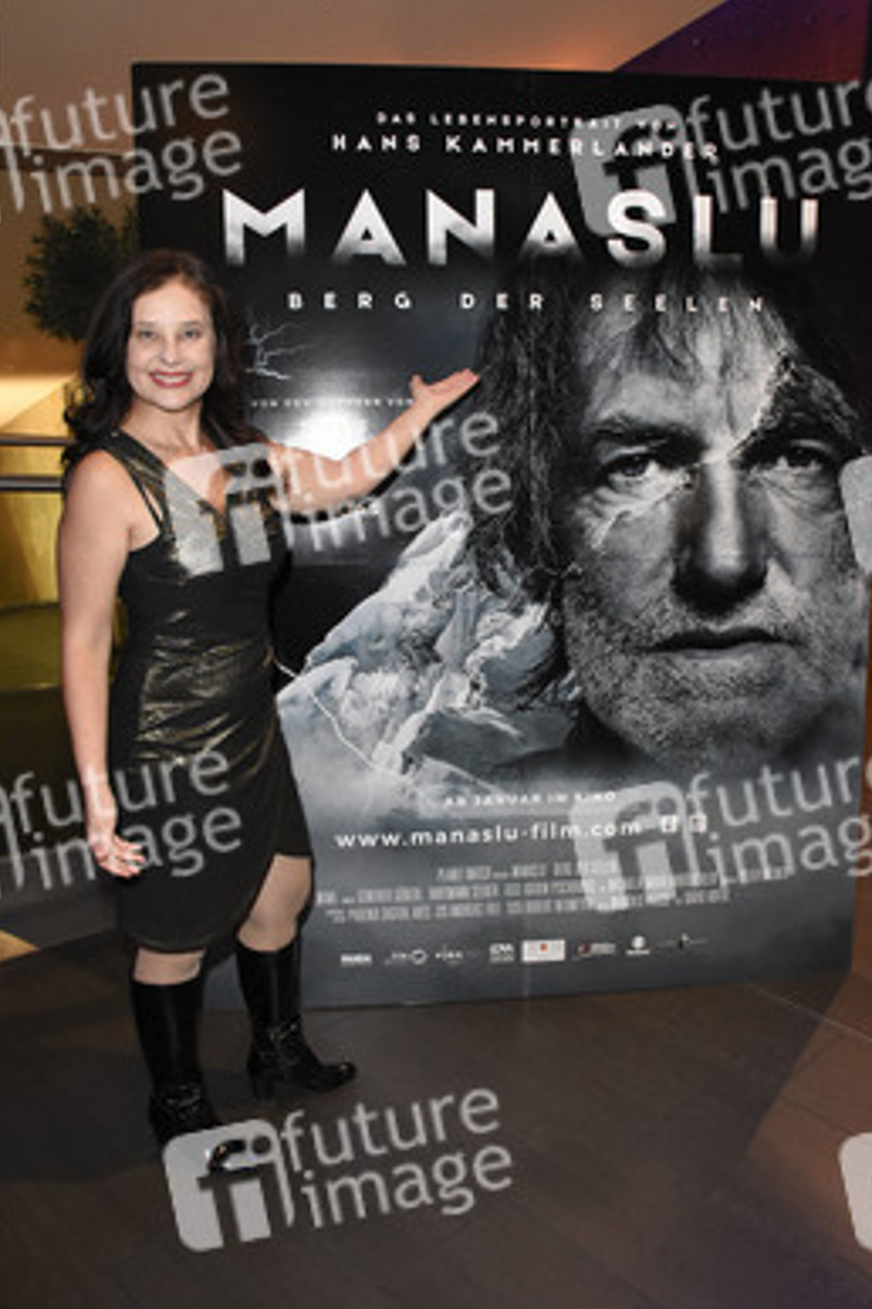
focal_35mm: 31
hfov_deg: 42.3
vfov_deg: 60.3
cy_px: 663
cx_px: 436
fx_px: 1126
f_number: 6.3
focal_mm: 20
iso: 5000
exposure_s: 1/60
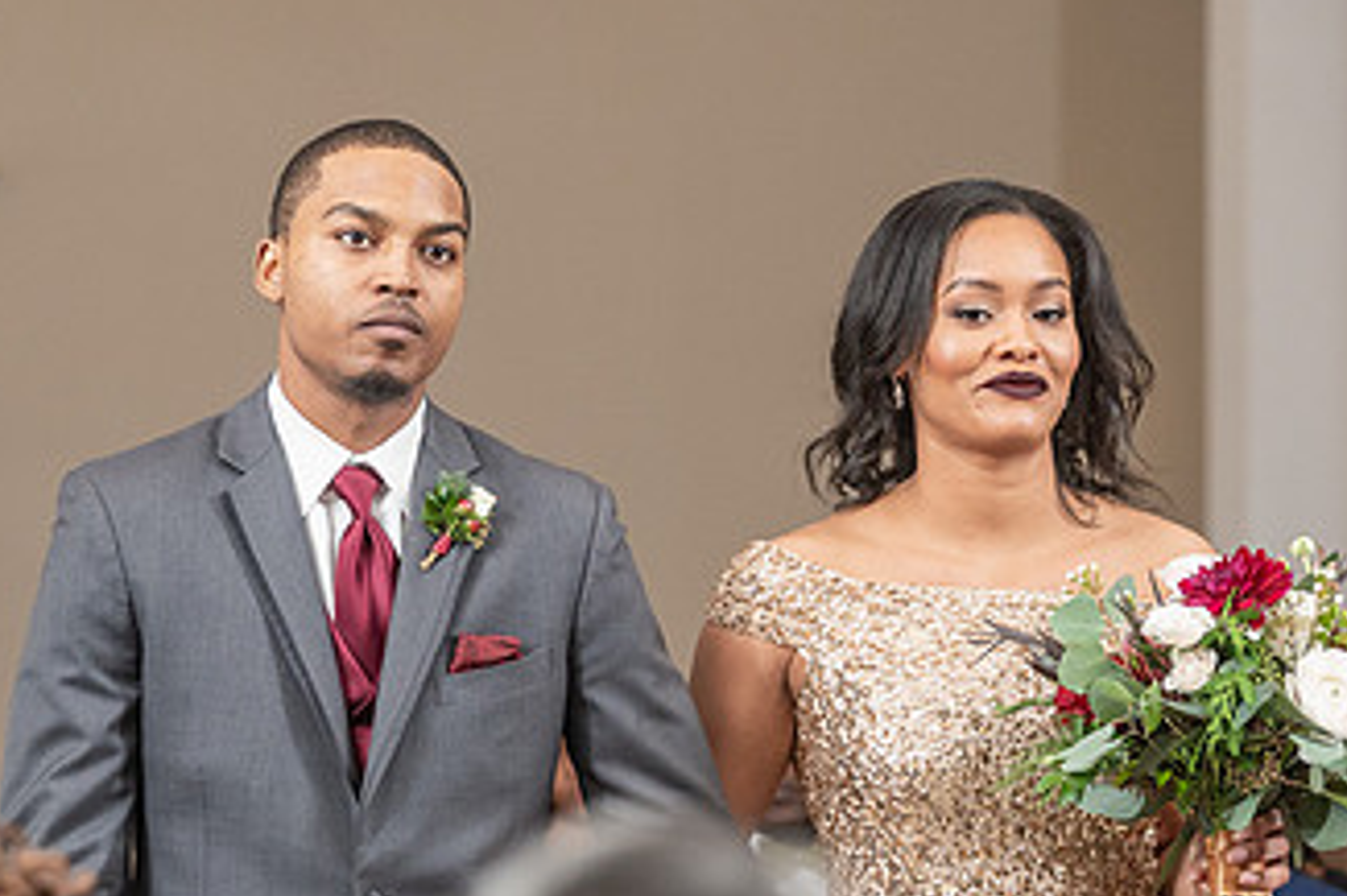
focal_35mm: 229
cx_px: 845
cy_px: 659
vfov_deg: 6.0
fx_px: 8564
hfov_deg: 9.0
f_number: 4
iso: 2000
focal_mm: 111
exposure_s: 1/200
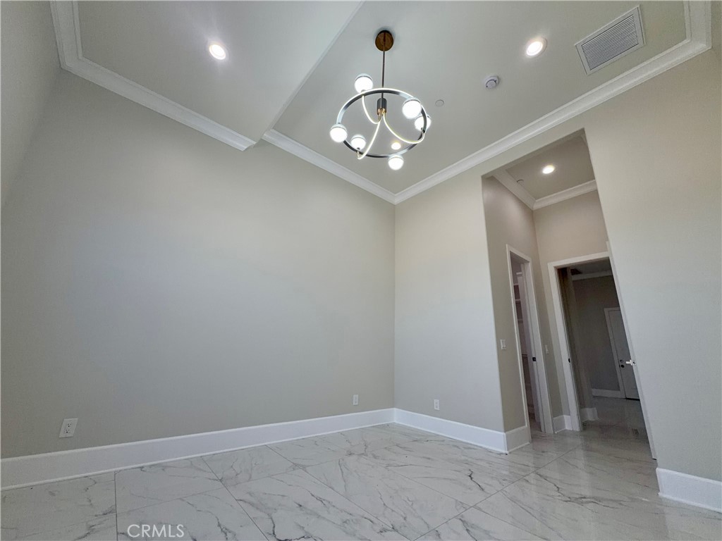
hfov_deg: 102.1
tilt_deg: +15.3
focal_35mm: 14
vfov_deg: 85.7
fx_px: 292
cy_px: 270
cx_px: 361
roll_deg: -2.2
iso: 64
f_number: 2.2
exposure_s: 1/120
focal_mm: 2.22
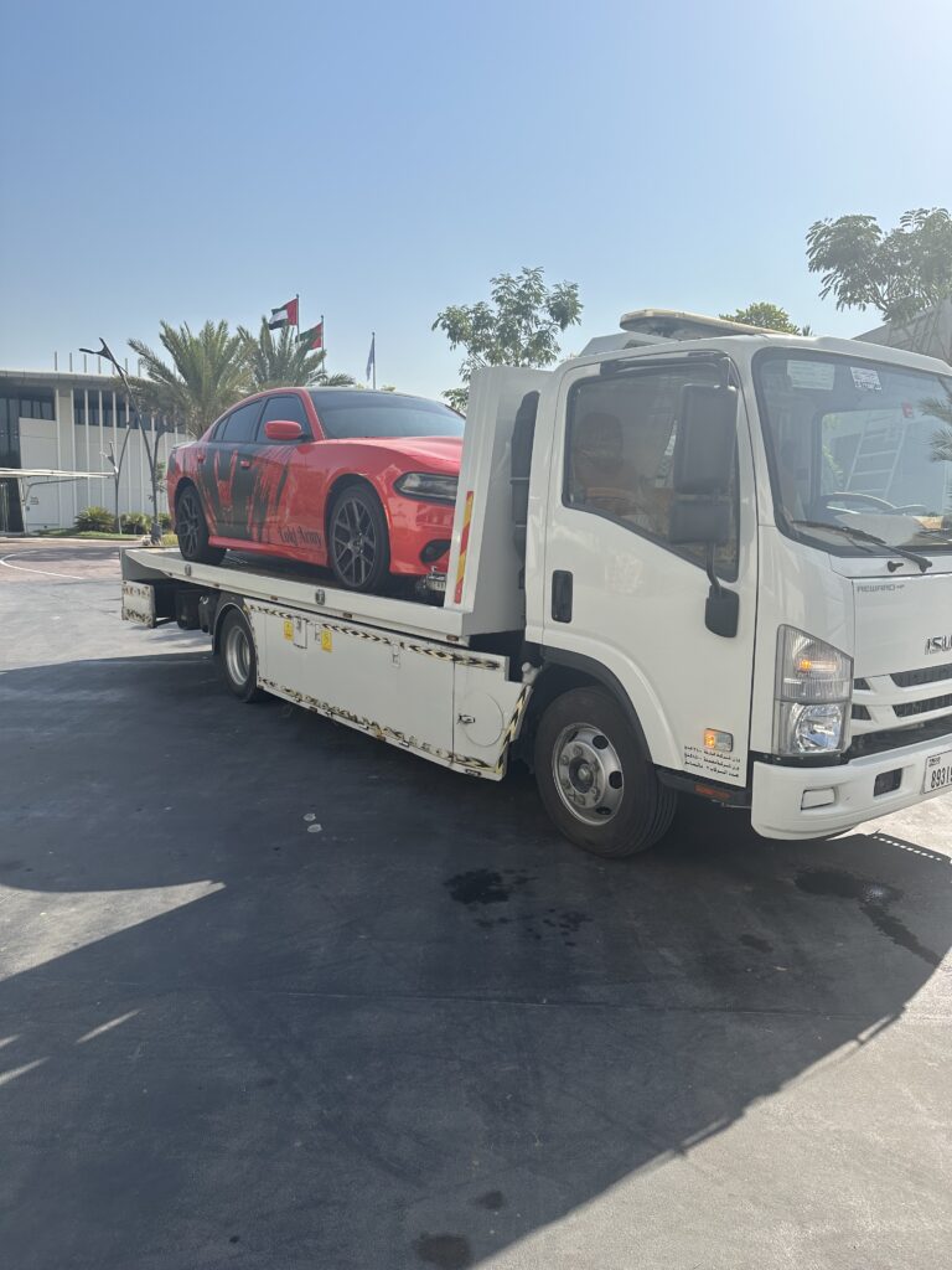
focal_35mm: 24
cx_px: 476
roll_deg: -0.3
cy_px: 635
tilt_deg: -6.5
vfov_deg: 71.6
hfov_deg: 56.8
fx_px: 880
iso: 80
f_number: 1.78
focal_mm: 6.86
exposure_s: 1/6623
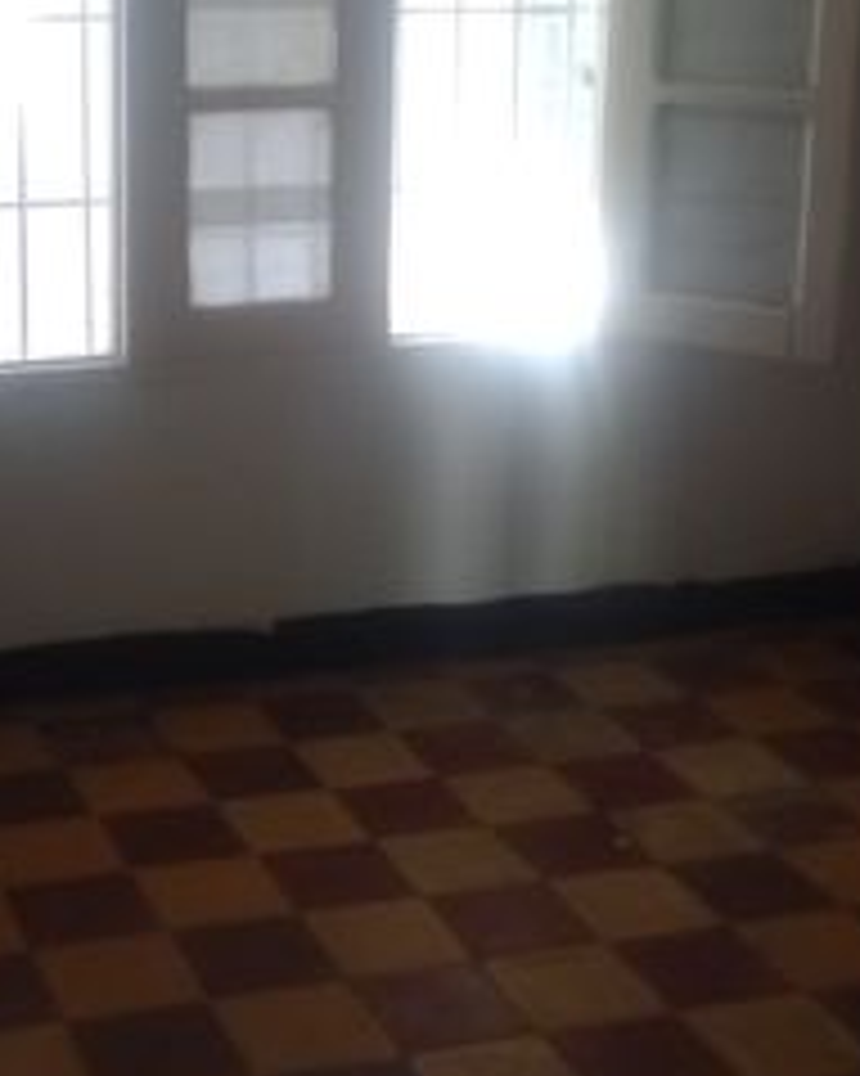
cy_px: 329
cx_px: 268
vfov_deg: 27.7
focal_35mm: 68
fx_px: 2165
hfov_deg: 22.4
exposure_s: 1/15
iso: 640
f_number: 2
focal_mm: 4.6
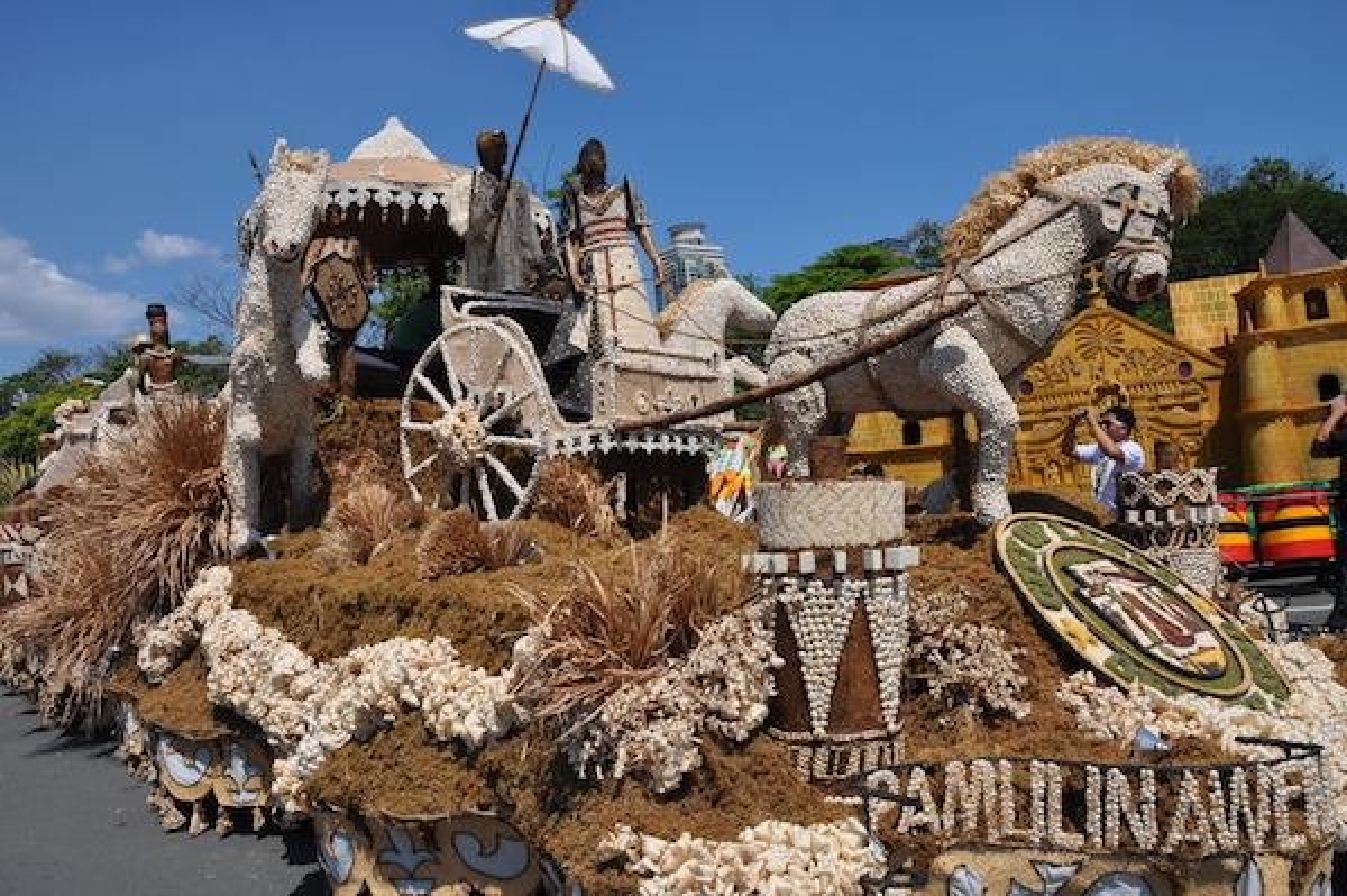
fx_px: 1009
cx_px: 674
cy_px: 448
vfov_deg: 47.9
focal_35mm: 27
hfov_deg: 67.4
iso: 200
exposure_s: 1/400
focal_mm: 18
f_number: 10
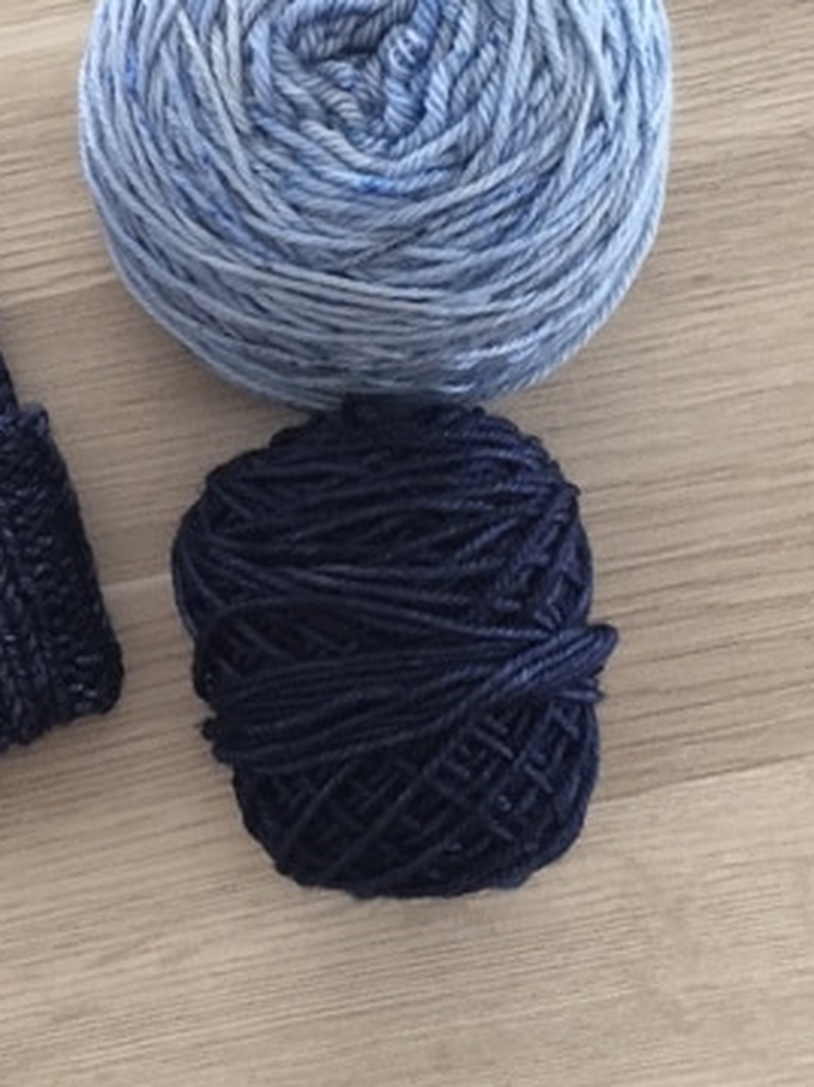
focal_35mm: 66
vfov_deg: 28.5
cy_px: 145
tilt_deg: -77.3
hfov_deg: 21.8
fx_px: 2071
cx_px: 109
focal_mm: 4.15
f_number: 2.2
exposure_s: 1/33
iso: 64
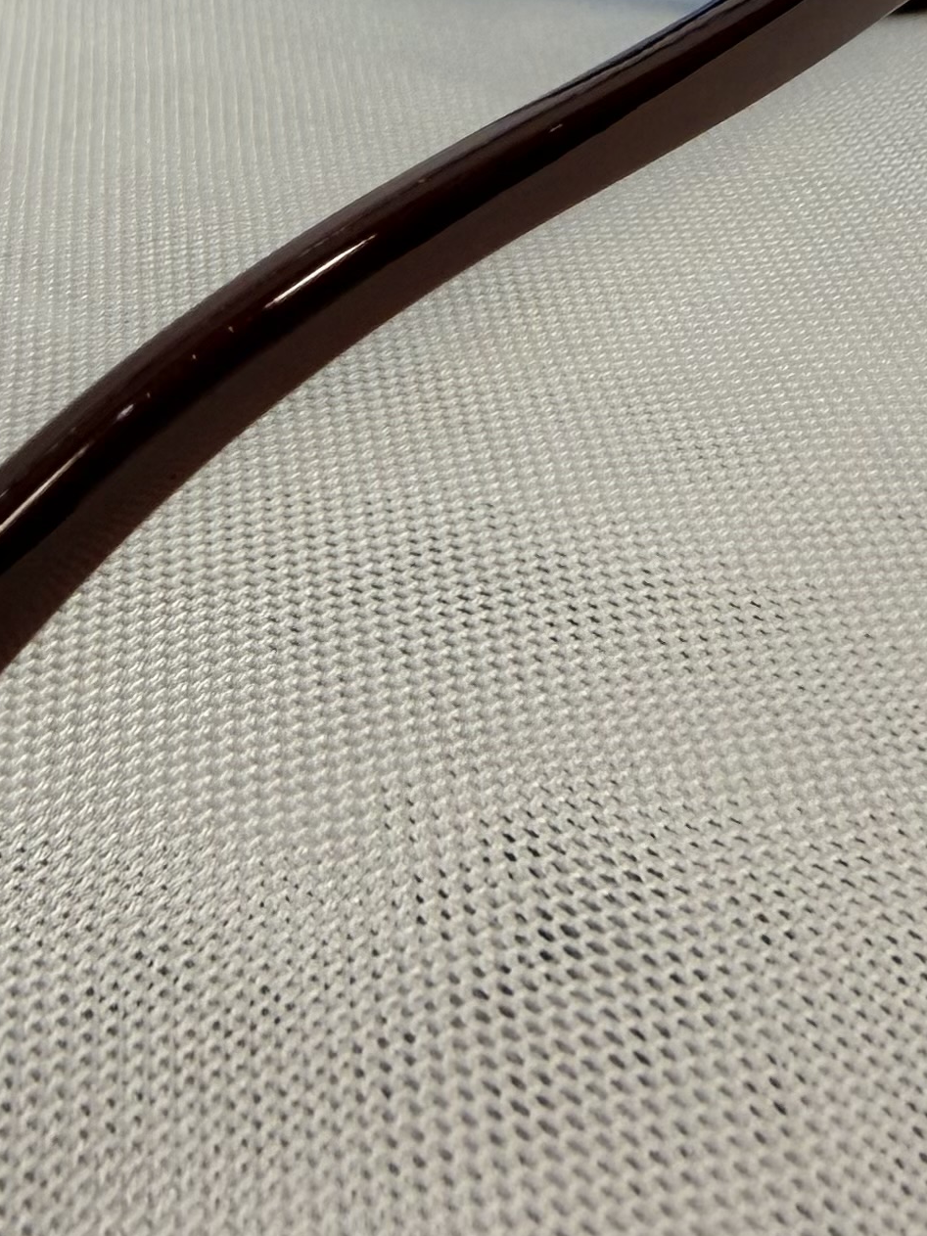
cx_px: 81
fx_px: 2964
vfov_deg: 21.8
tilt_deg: -9.8
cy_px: -262
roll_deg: -0.4
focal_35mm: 83
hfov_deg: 17.5
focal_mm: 2.22
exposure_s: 1/121
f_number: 2.2
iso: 50
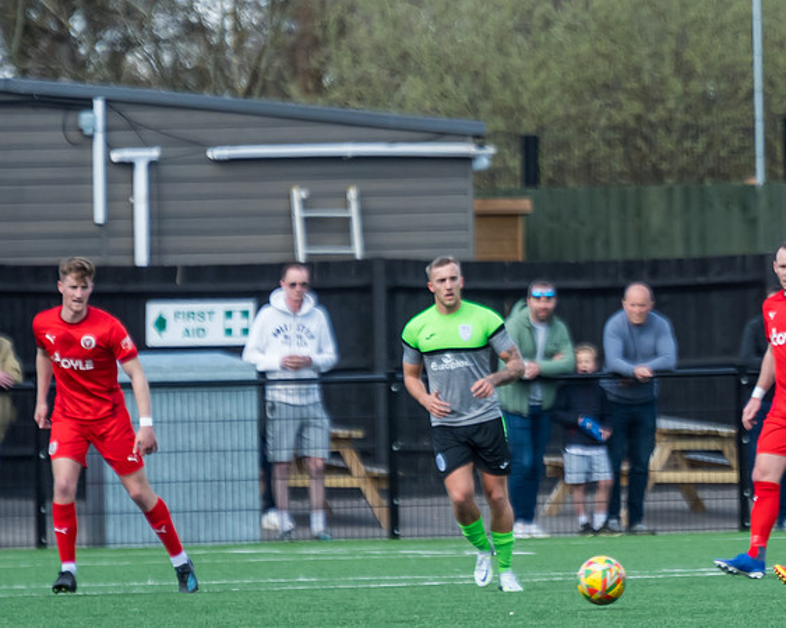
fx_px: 16503
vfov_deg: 2.2
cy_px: 424
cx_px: 705
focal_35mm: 710
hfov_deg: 2.7
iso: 400
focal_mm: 280
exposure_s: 1/1000
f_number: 4
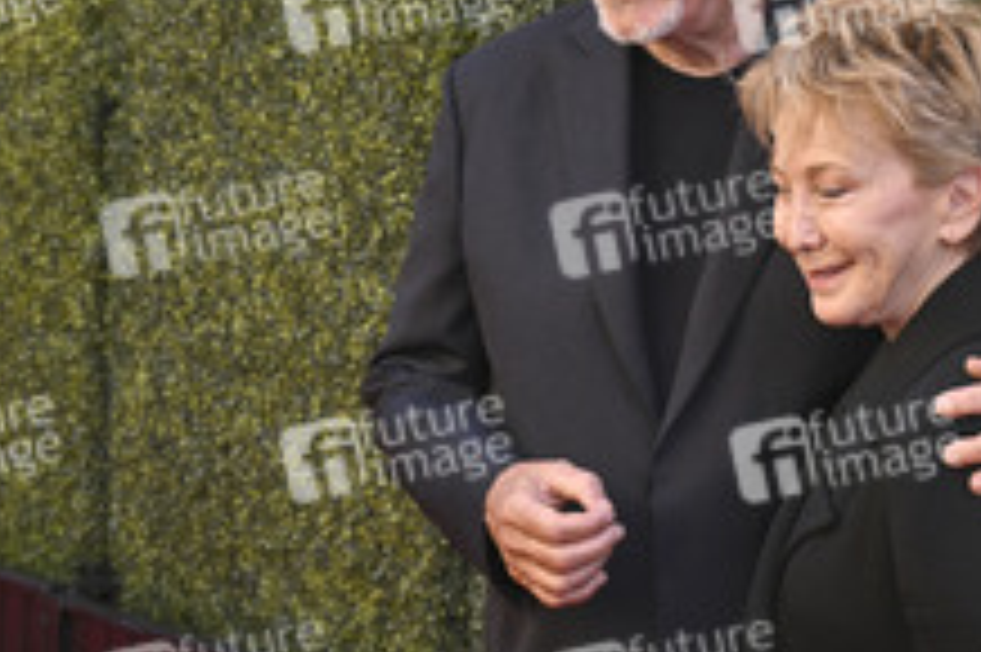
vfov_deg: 11.8
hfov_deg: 17.6
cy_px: 337
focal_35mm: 116
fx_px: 3159
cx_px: 727
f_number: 7.1
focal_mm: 56
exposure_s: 1/250
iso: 640
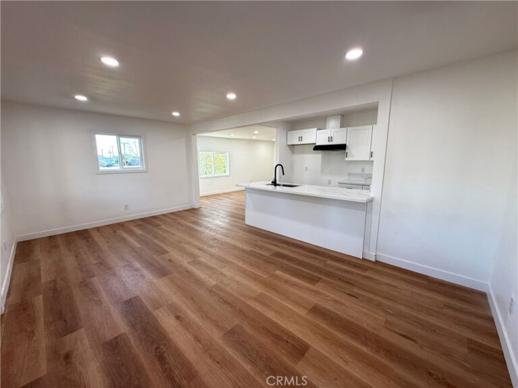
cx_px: 259
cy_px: 194
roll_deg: +0.5
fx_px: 209
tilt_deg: -9.0
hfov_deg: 102.1
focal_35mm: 14
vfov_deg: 85.7
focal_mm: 2.22
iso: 125
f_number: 2.2
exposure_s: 1/120
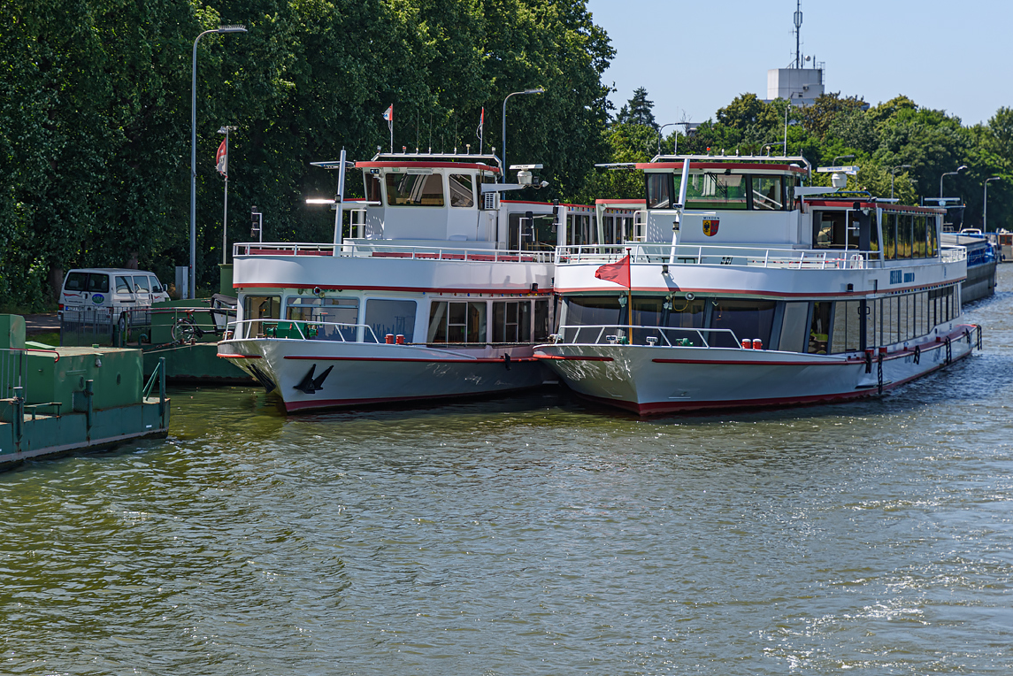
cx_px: 526
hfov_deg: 23.1
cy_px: 325
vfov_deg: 15.5
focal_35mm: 88
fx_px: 2477
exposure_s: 1/400
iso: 100
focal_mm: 56
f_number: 7.1
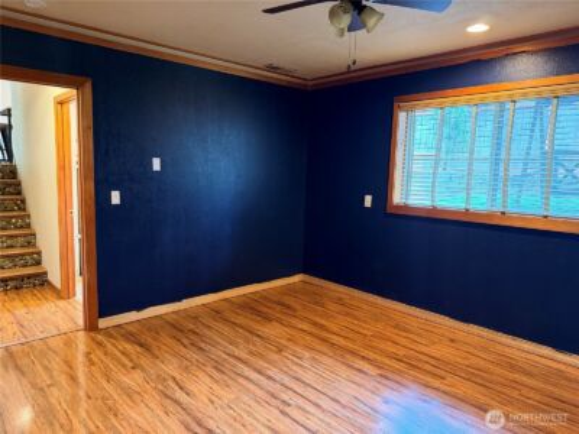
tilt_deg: -7.0
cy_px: 217
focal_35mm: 24
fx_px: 401
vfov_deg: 56.8
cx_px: 290
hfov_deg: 71.6
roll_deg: -1.6
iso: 800
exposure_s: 1/40
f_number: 1.78
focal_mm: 6.76
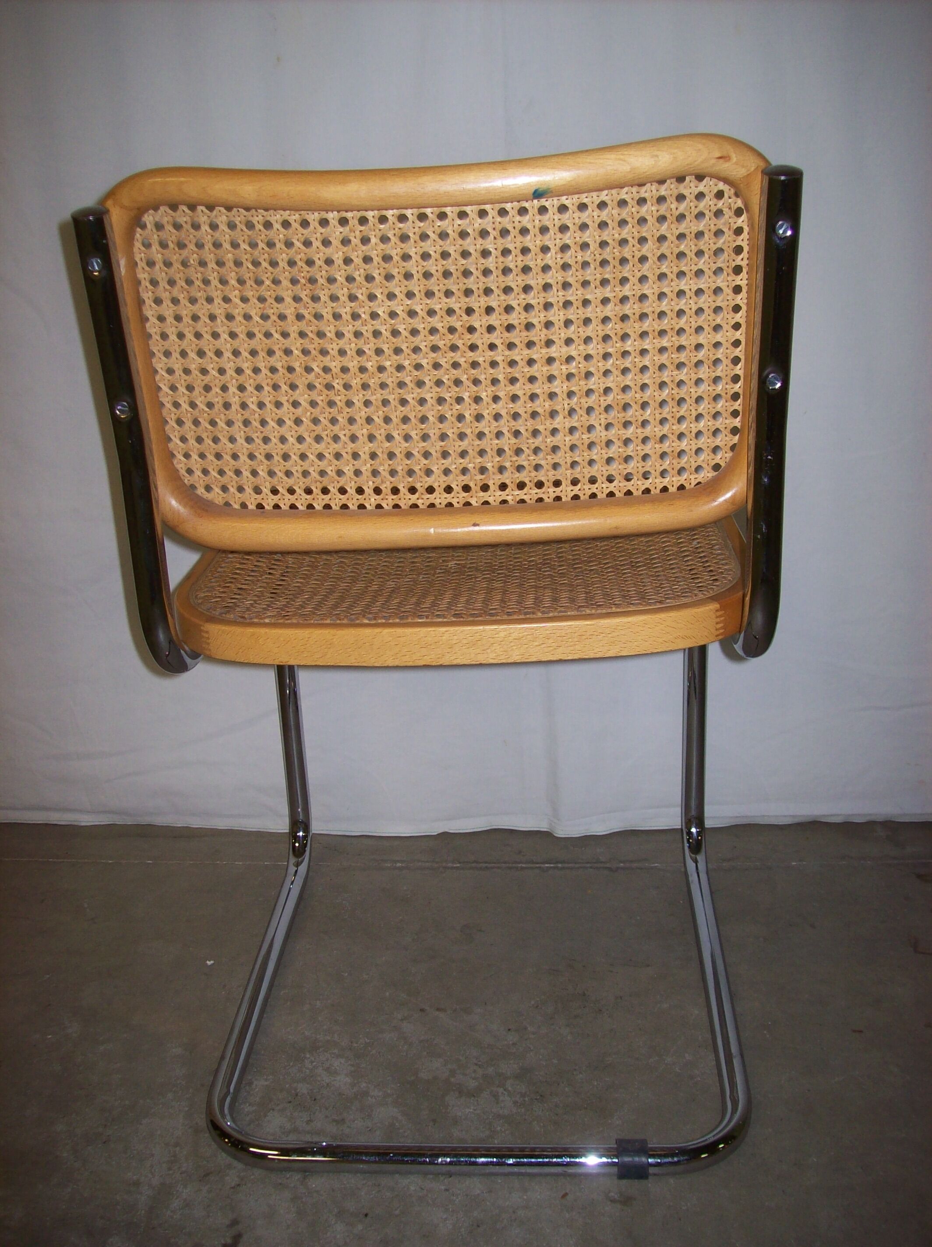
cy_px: 624
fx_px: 1295
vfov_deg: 51.4
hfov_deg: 39.6
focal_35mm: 36
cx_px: 466
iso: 80
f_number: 2.7
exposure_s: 1/64
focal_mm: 6
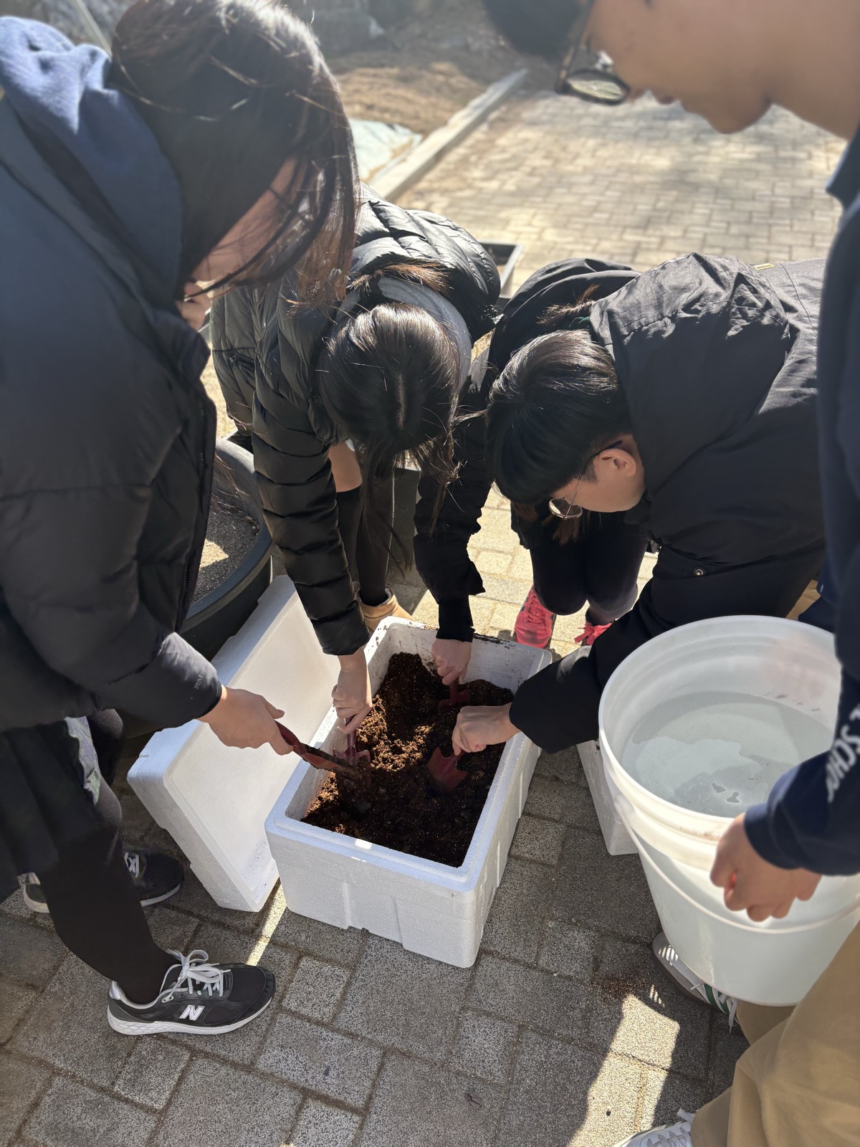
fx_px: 861
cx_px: 430
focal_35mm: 26
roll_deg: +2.2
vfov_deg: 67.3
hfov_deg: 53.1
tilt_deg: -38.6
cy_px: 574
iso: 64
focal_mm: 5.96
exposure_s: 1/1287
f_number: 1.6
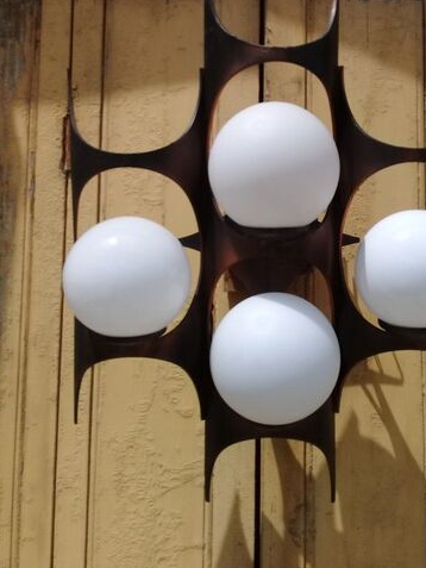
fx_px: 640
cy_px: 246
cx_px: 259
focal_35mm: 39
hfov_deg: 36.7
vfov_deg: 47.7
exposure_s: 1/2695
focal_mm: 3.3
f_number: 2.2
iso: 50
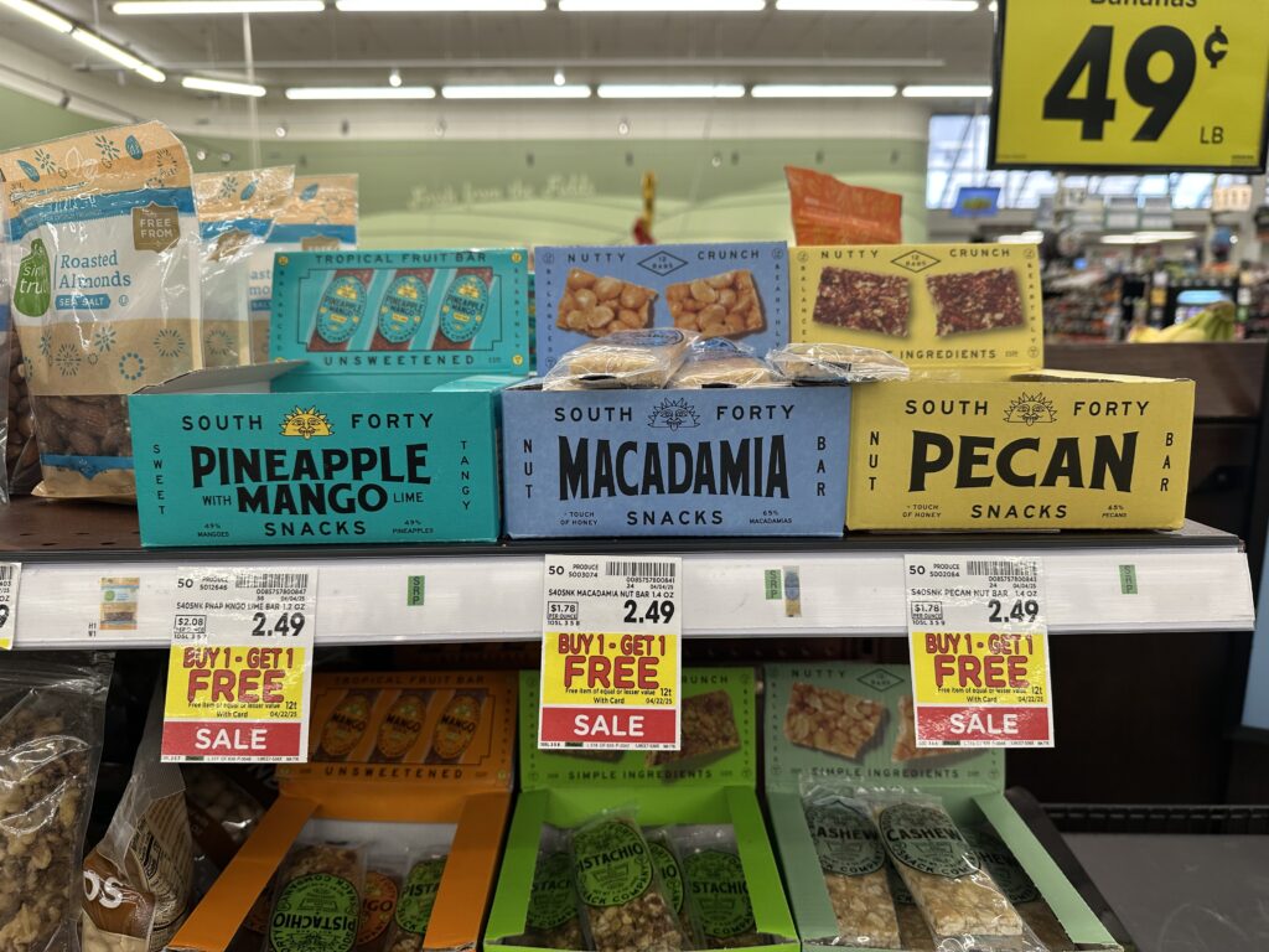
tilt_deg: -10.3
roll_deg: +0.1
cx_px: 634
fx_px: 880
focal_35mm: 24
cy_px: 476
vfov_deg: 56.8
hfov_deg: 71.6
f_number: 1.78
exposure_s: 1/124
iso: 100
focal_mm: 6.86
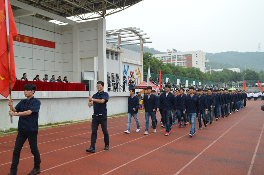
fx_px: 275
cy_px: 88
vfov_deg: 35.4
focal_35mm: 38
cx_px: 132
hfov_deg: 51.3
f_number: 5.6
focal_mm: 25
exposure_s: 1/125
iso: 160
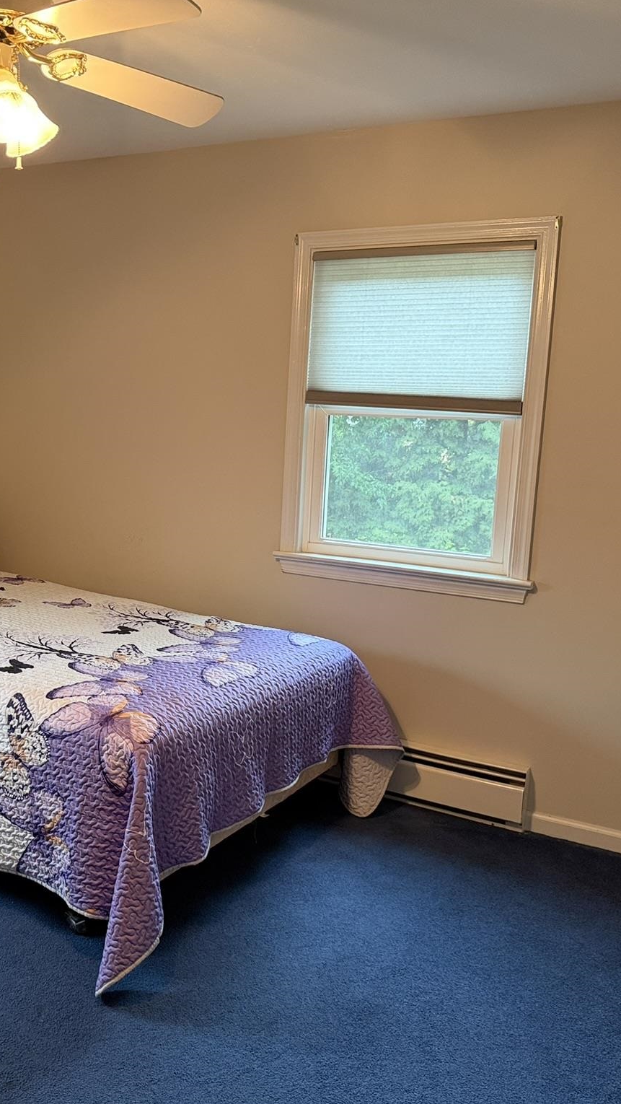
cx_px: 153
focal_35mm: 35
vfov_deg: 56.6
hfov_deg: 33.1
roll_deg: -0.9
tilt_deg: -9.9
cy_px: 551
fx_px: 1024
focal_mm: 6.76
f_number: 1.78
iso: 400
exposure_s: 1/60
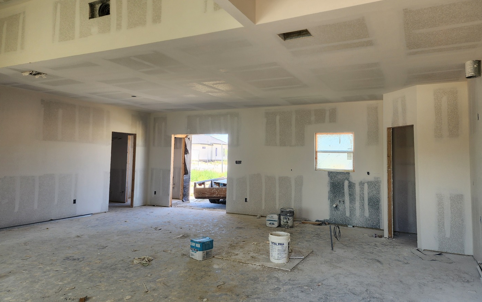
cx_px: 243
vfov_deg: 49.2
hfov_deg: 72.5
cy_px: 137
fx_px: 328
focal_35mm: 25
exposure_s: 1/180
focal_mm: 6.4
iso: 64
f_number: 1.8
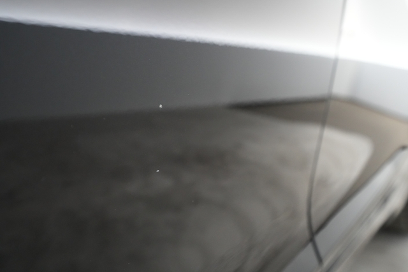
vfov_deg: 46.4
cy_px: 136
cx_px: 204
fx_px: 317
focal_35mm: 28
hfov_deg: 65.5
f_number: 4.5
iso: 6400
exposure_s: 1/100
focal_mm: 28
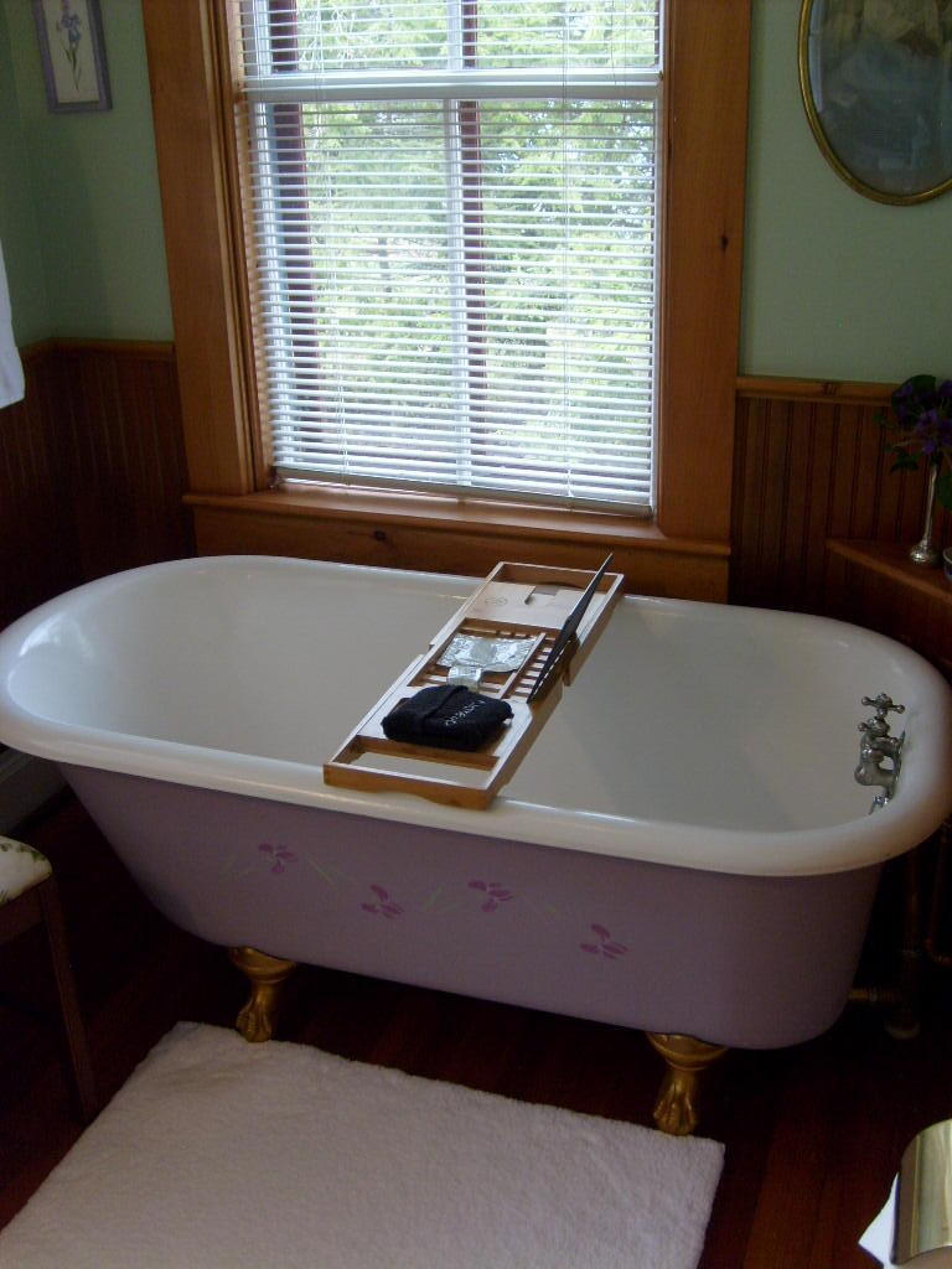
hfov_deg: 40.7
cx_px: 476
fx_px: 1283
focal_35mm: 35
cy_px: 634
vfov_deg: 52.6
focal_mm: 5.8
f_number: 2.8
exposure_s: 1/45
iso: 80
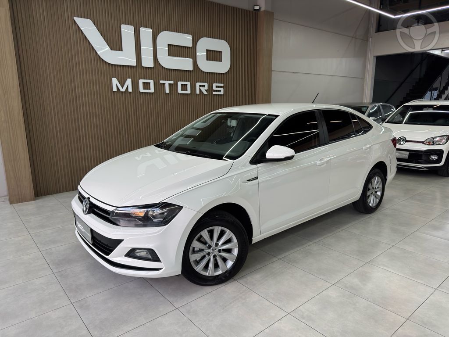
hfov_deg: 71.6
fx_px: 311
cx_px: 224
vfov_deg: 56.8
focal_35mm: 24
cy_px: 168
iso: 100
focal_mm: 6.76
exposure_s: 1/60
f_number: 1.78
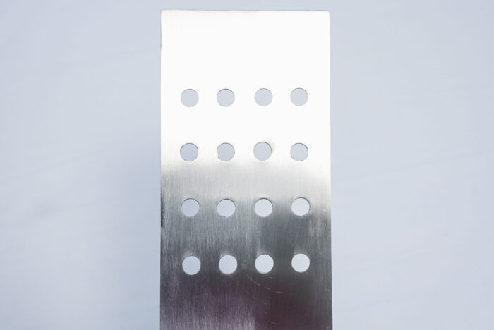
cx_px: 247
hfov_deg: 28.8
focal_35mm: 70
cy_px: 165
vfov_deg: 19.5
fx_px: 961
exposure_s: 1/160
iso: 6400
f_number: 14
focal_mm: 70
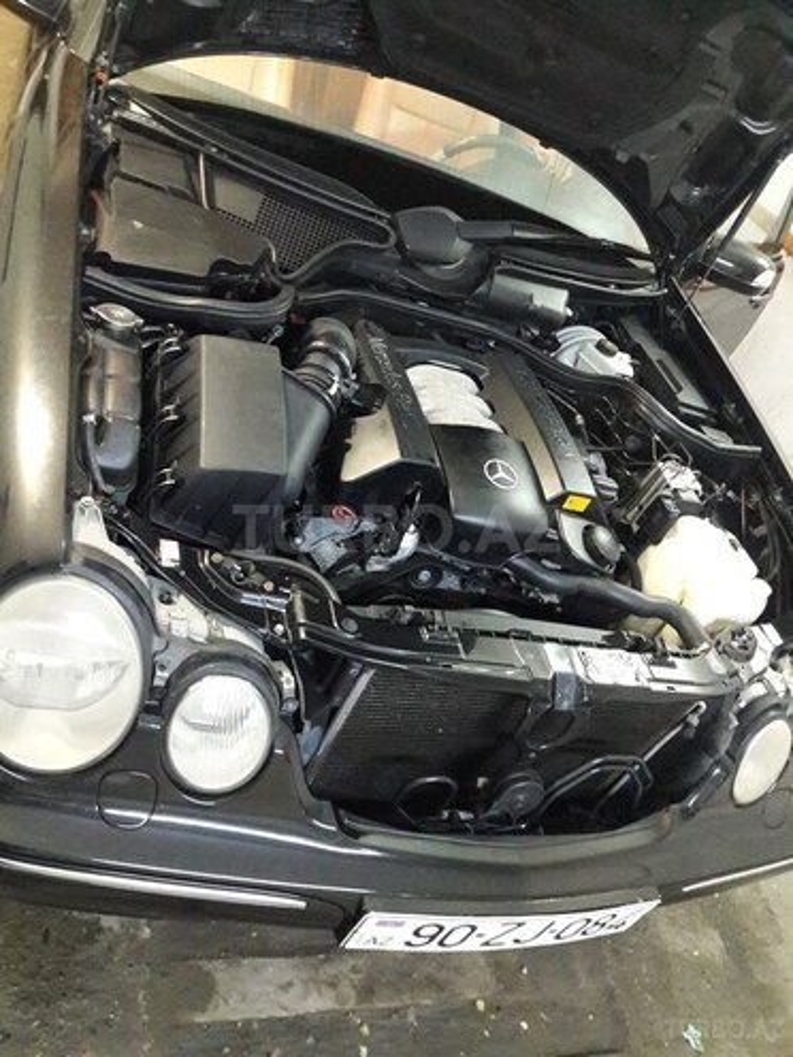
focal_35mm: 28
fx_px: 855
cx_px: 396
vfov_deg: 63.4
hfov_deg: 49.7
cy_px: 528
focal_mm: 3.7
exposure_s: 1/17
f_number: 1.9
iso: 800
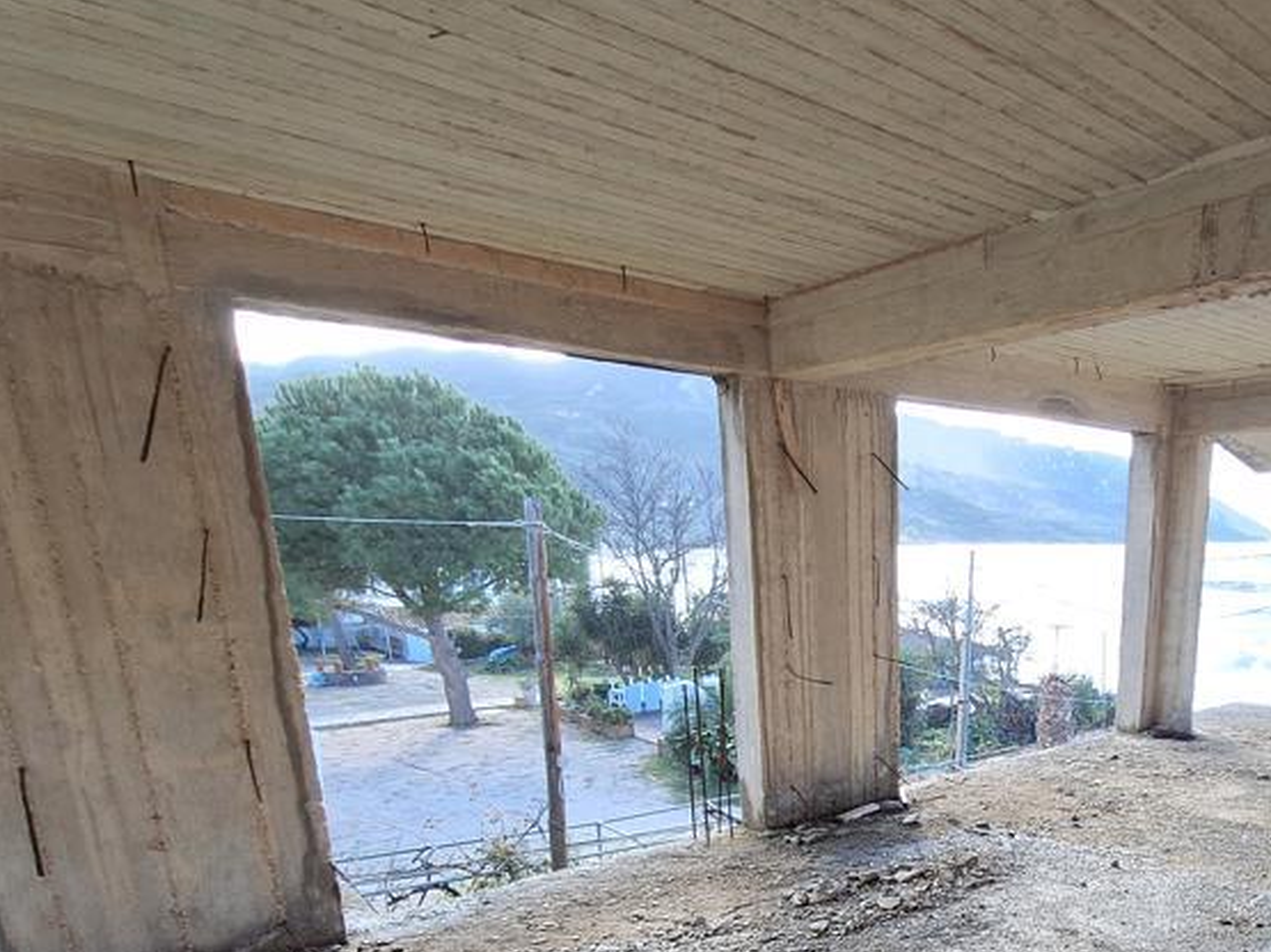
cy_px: 783
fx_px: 881
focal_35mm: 24
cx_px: 946
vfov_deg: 52.5
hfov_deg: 67.3
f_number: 2.2
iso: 40
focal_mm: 1.74
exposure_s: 1/230
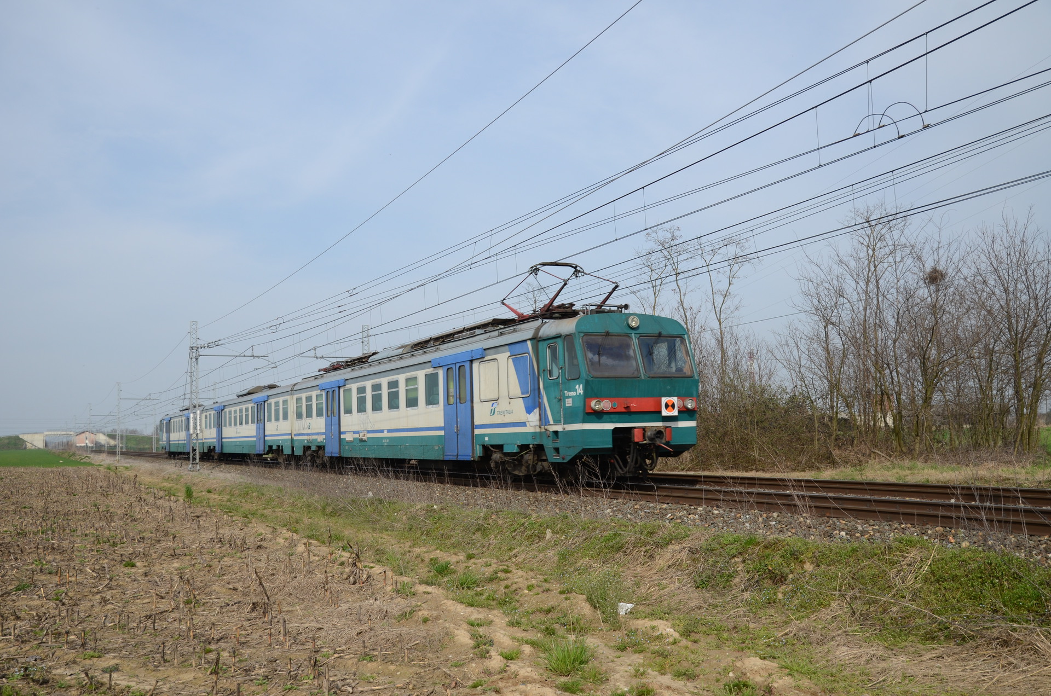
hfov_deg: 57.3
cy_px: 348
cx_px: 526
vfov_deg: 39.8
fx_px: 961
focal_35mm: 33
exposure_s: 1/1000
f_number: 5.6
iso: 200
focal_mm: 22
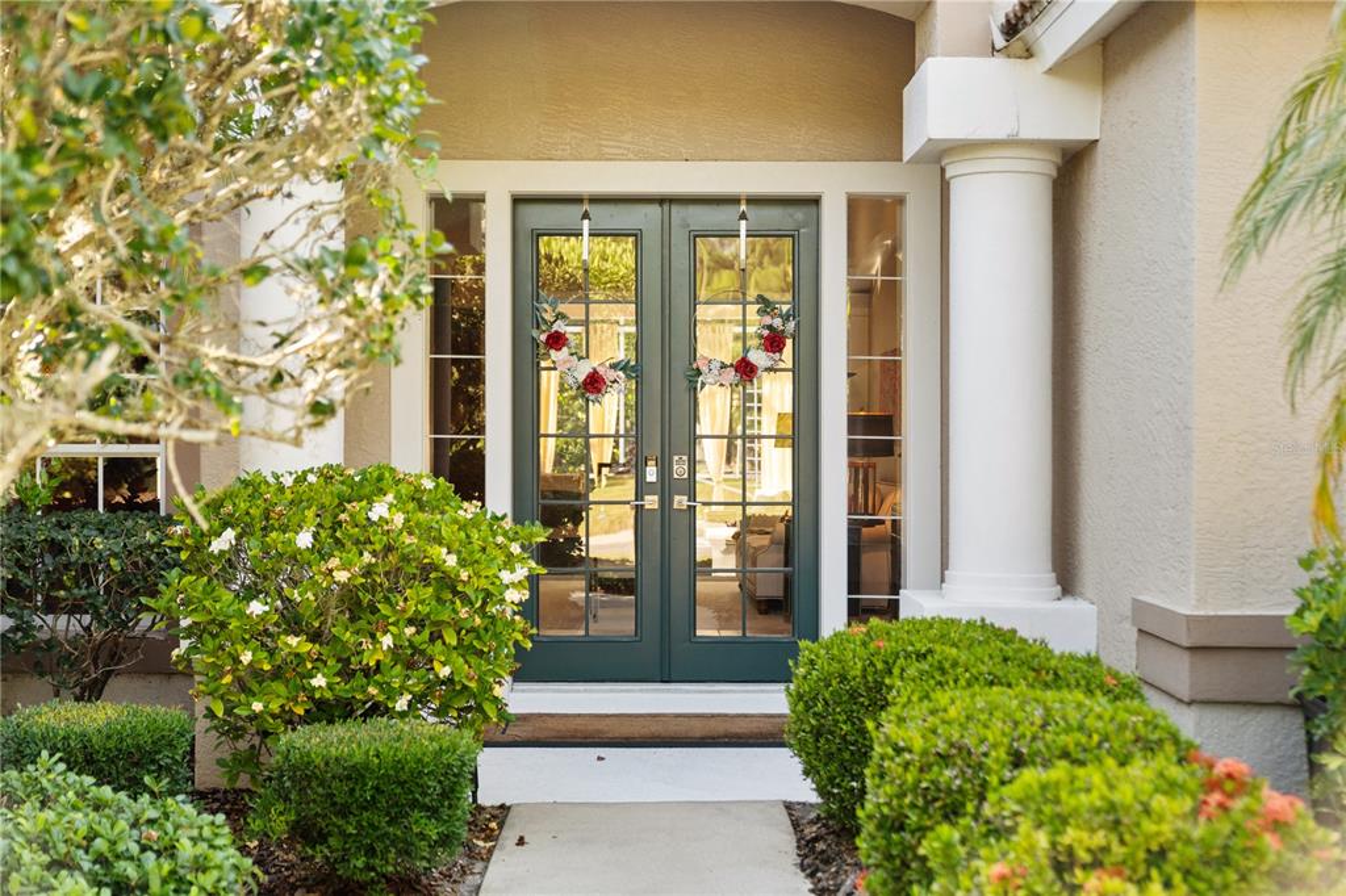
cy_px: 448
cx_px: 673
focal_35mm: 50
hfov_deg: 39.6
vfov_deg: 27.0
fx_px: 1869
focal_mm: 50
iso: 800
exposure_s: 1/500
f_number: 2.8
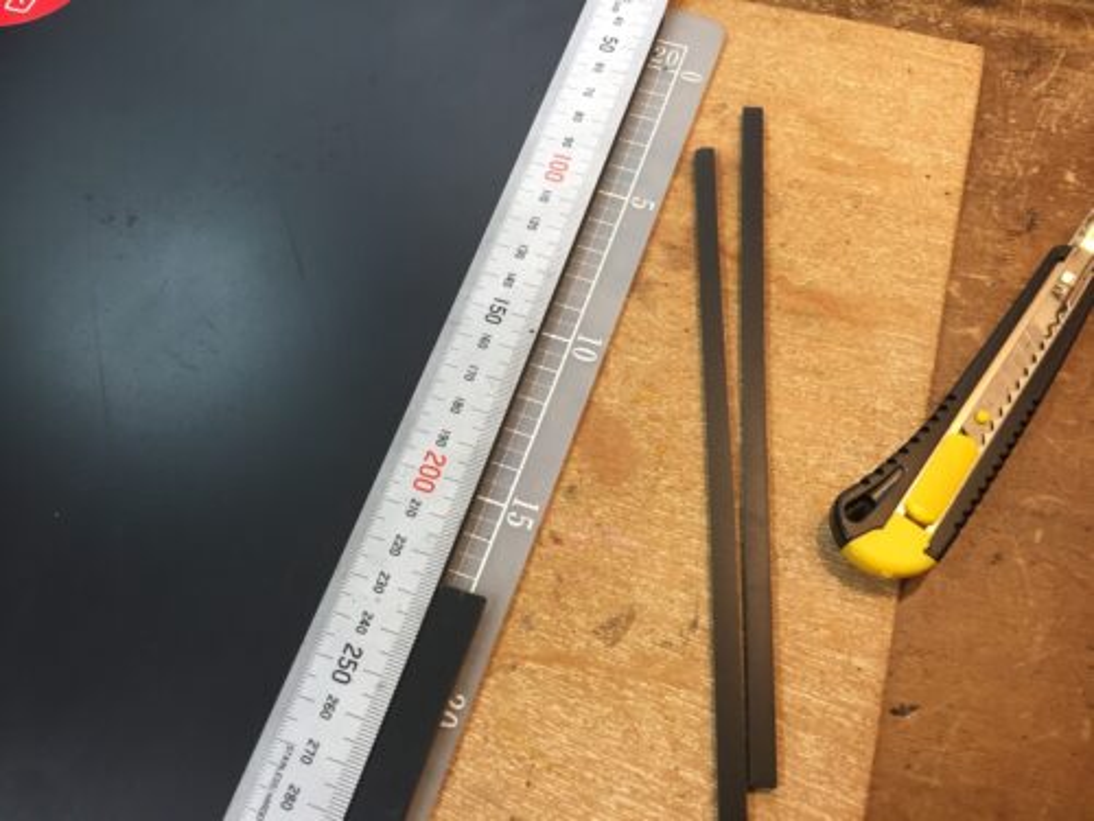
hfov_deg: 61.7
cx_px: 547
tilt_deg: -65.1
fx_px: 917
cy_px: 410
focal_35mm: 29
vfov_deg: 48.2
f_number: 2.2
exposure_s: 1/30
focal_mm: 4.15
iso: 100
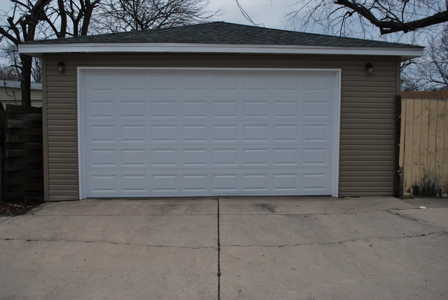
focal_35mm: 33
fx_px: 411
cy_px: 150
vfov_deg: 40.0
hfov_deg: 57.2
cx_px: 224
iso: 200
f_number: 5
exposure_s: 1/100
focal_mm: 22
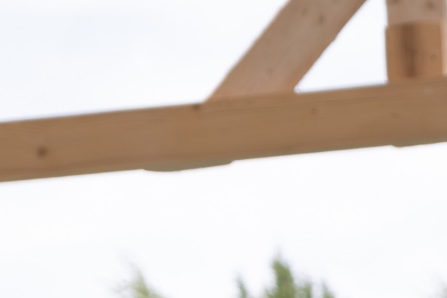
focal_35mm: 367
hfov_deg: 5.5
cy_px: 538
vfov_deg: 3.7
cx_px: 814
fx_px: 4557
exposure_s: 1/800
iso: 250
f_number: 4
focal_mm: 55
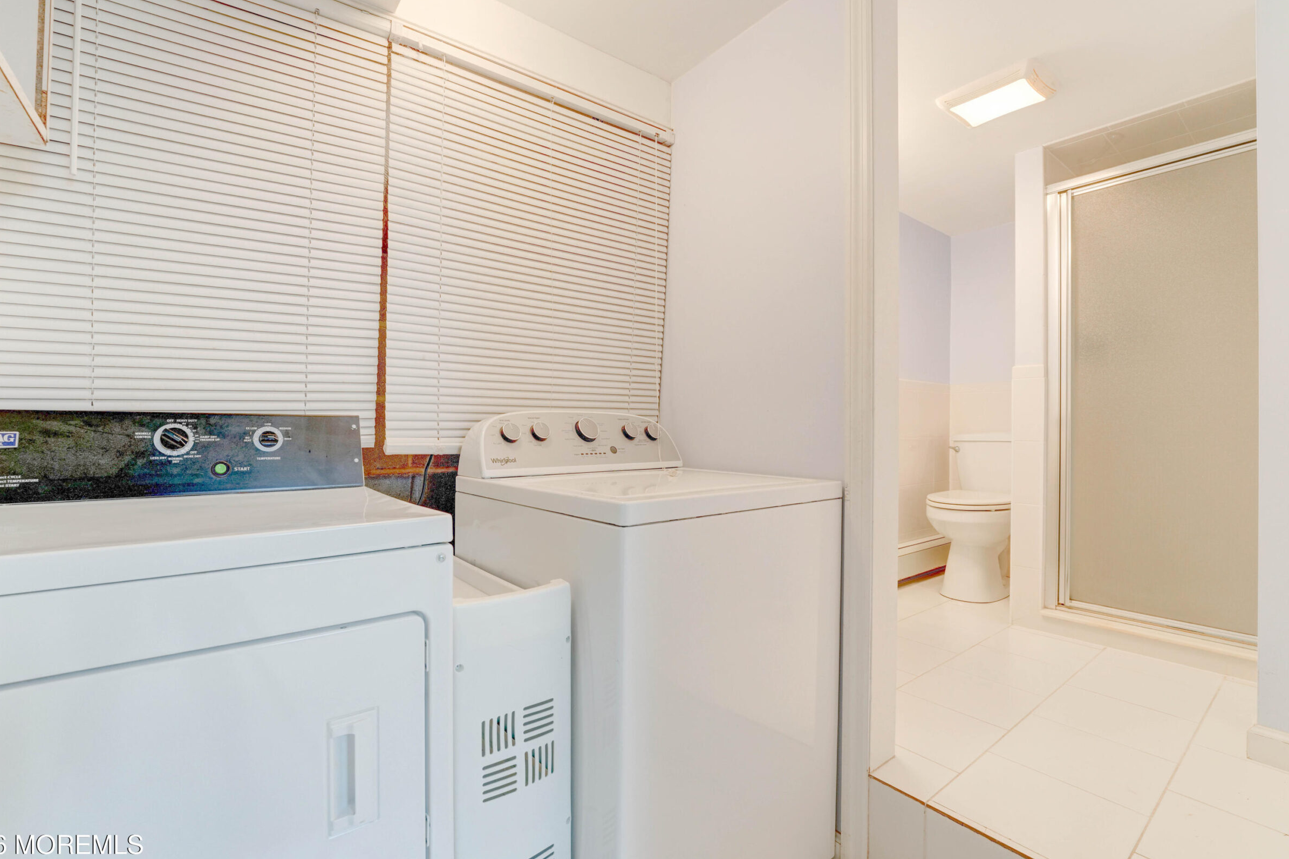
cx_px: 619
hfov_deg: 100.3
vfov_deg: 77.3
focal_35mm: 15
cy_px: 427
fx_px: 537
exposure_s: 1/25
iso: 640
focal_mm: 14
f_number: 7.1
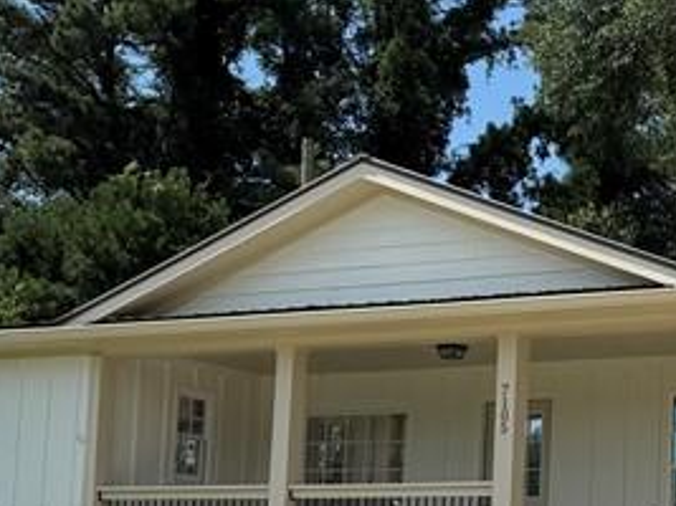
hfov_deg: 20.5
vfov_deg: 15.8
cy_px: 481
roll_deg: -2.4
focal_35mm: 92
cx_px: 704
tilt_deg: +6.1
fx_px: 1796
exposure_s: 1/6711
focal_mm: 6.76
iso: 80
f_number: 1.78
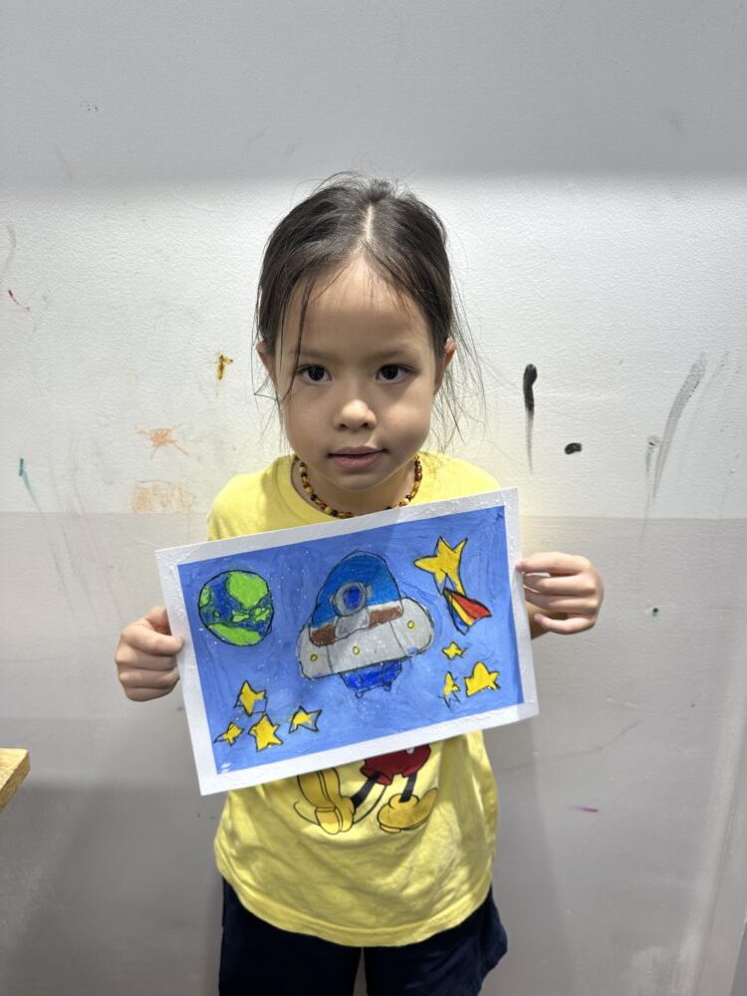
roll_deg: -1.5
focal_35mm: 24
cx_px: 374
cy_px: 498
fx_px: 691
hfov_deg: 56.8
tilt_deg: -17.4
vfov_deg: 71.6
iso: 64
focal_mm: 6.86
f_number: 1.78
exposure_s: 1/241
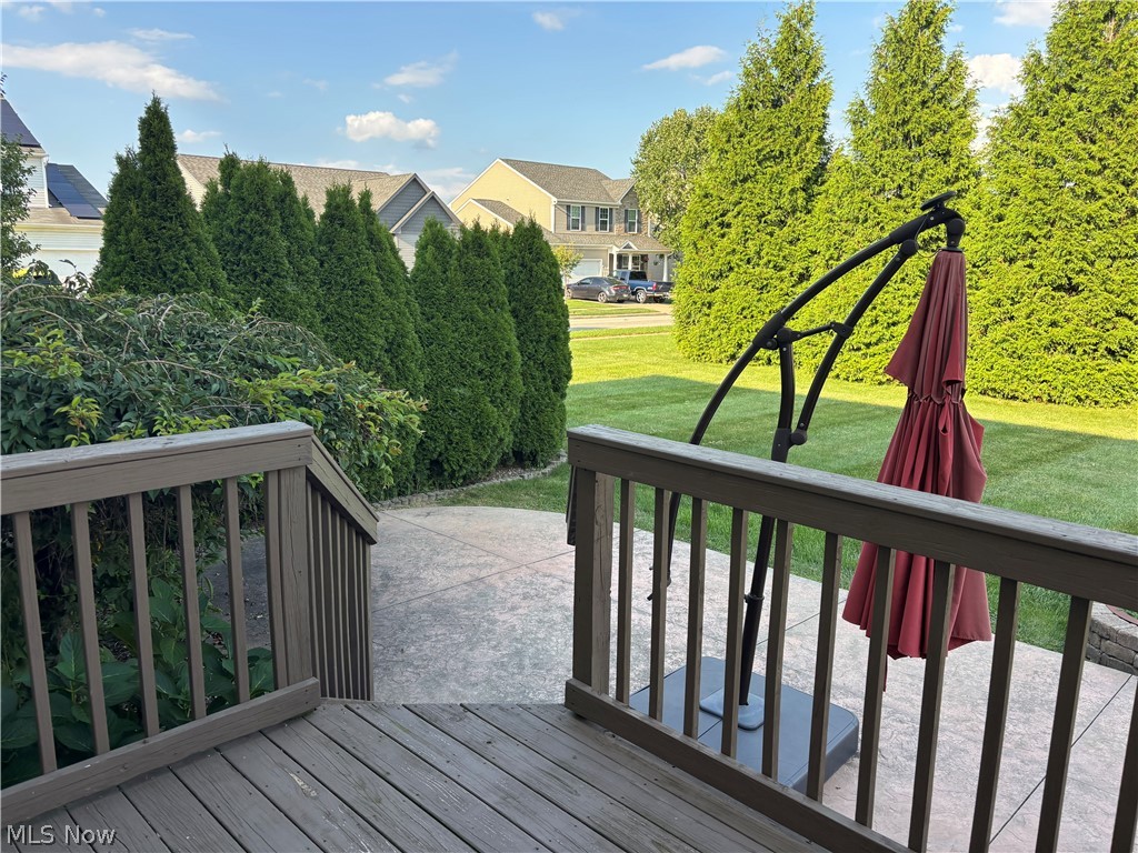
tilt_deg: -11.5
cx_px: 569
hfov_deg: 67.3
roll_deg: -0.4
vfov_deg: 53.1
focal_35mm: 26
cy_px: 426
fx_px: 855
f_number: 1.6
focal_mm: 5.96
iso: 50
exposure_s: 1/512
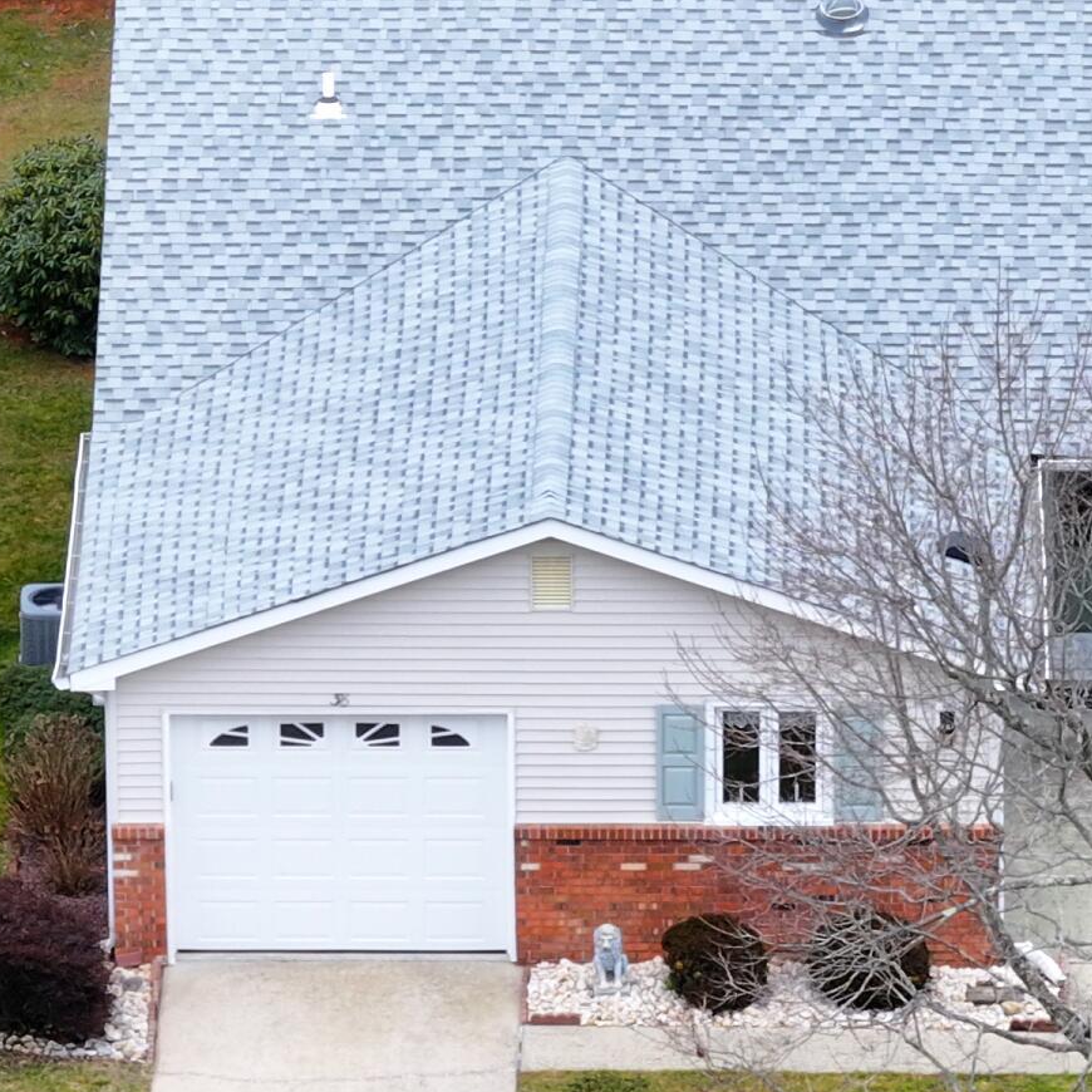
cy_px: 427
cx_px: 778
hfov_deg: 3.5
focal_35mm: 506
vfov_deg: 3.5
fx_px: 18059
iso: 110
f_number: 3.4
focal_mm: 30.71
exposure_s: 1/50
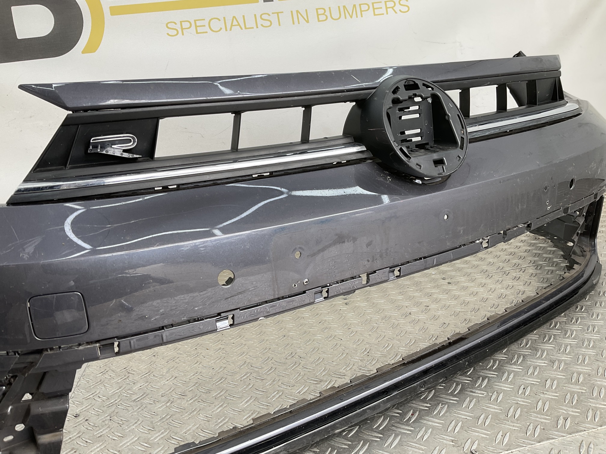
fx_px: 508
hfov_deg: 61.7
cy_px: 227
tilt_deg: -13.3
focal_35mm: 29
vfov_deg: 48.2
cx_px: 303
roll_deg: +5.8
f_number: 1.8
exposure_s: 1/125
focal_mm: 3
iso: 16
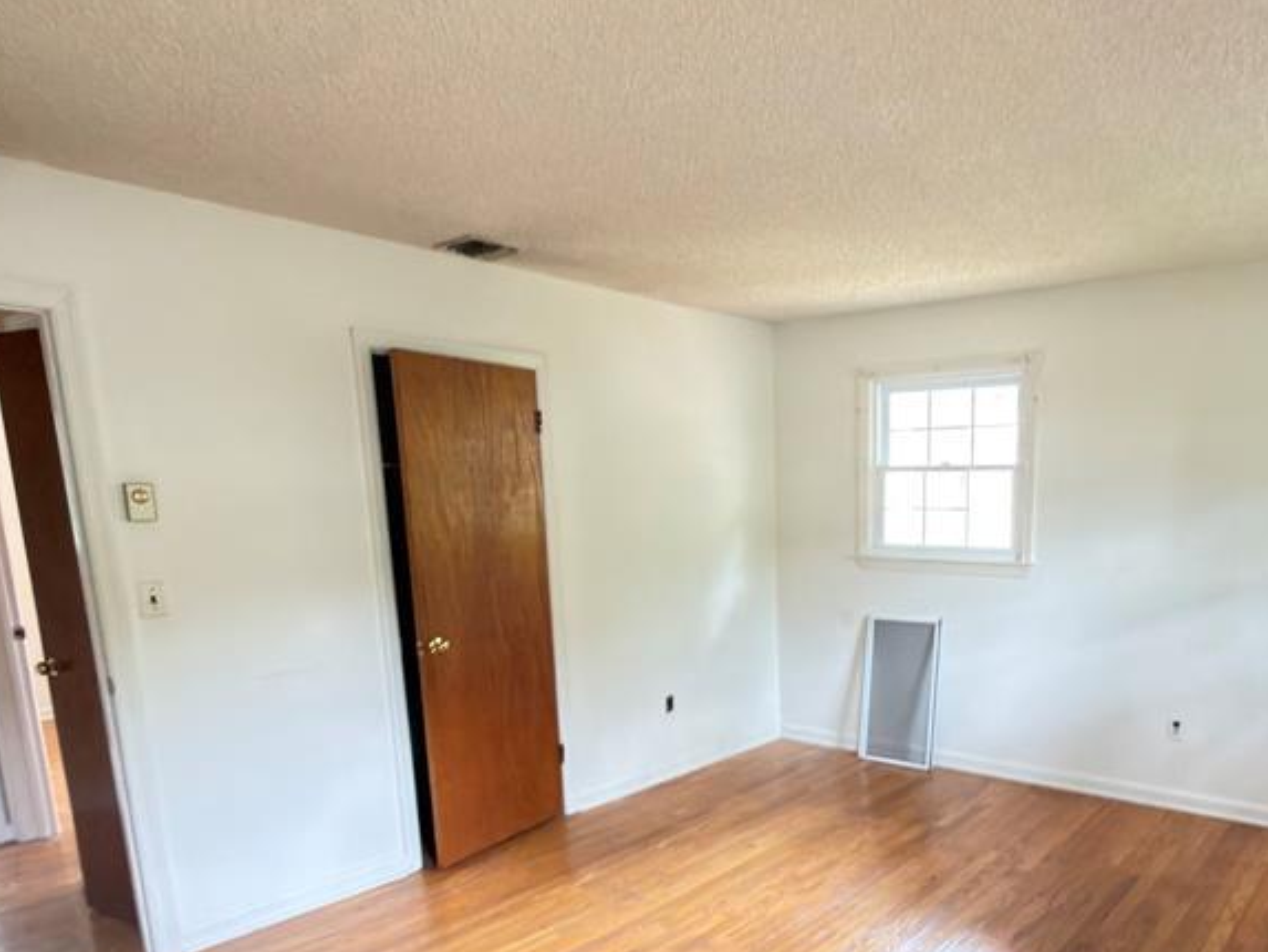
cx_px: 854
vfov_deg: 53.5
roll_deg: +0.1
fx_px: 916
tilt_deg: -10.4
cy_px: 655
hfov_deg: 67.3
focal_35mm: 25
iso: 320
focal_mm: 2.22
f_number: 2.2
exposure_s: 1/29
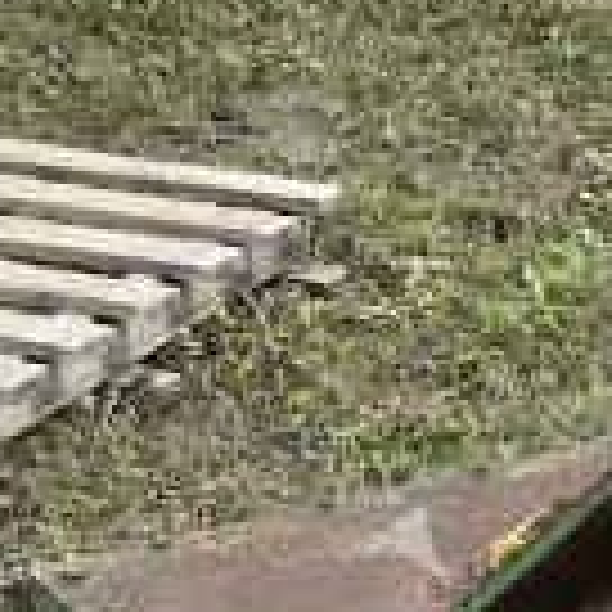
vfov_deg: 10.8
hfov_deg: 10.2
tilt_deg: -29.1
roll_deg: -2.5
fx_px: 3000
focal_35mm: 150
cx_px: 1440
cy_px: 1156
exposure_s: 1/1357
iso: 80
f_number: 1.78
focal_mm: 6.86
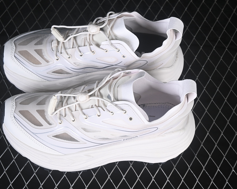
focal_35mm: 85
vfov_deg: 18.1
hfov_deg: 22.5
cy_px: 95
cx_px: 101
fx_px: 596
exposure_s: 1/80
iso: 160
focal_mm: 50
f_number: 7.1
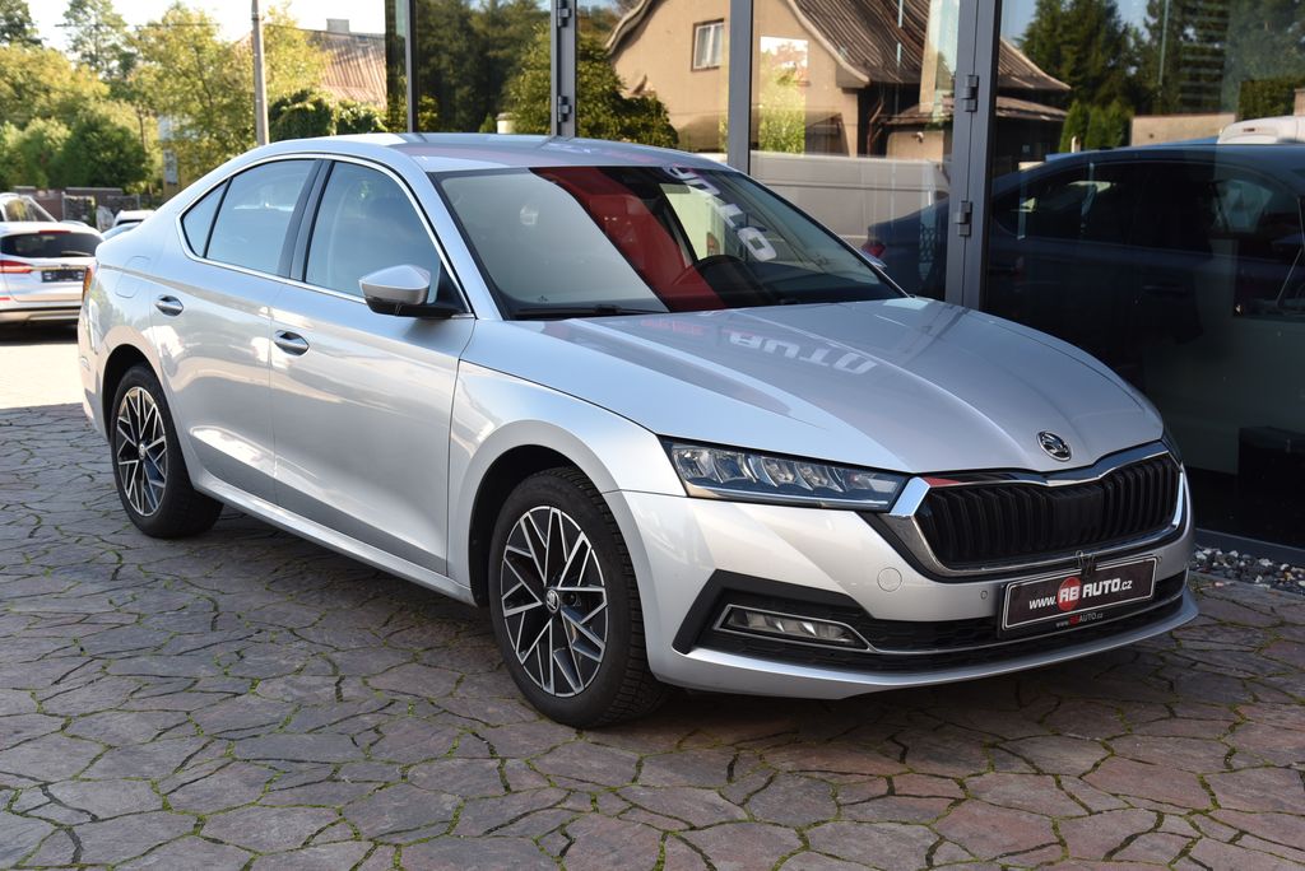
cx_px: 652
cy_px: 436
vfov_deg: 28.1
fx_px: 1741
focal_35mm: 48
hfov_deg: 41.1
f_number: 7.1
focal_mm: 48
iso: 500
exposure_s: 1/200
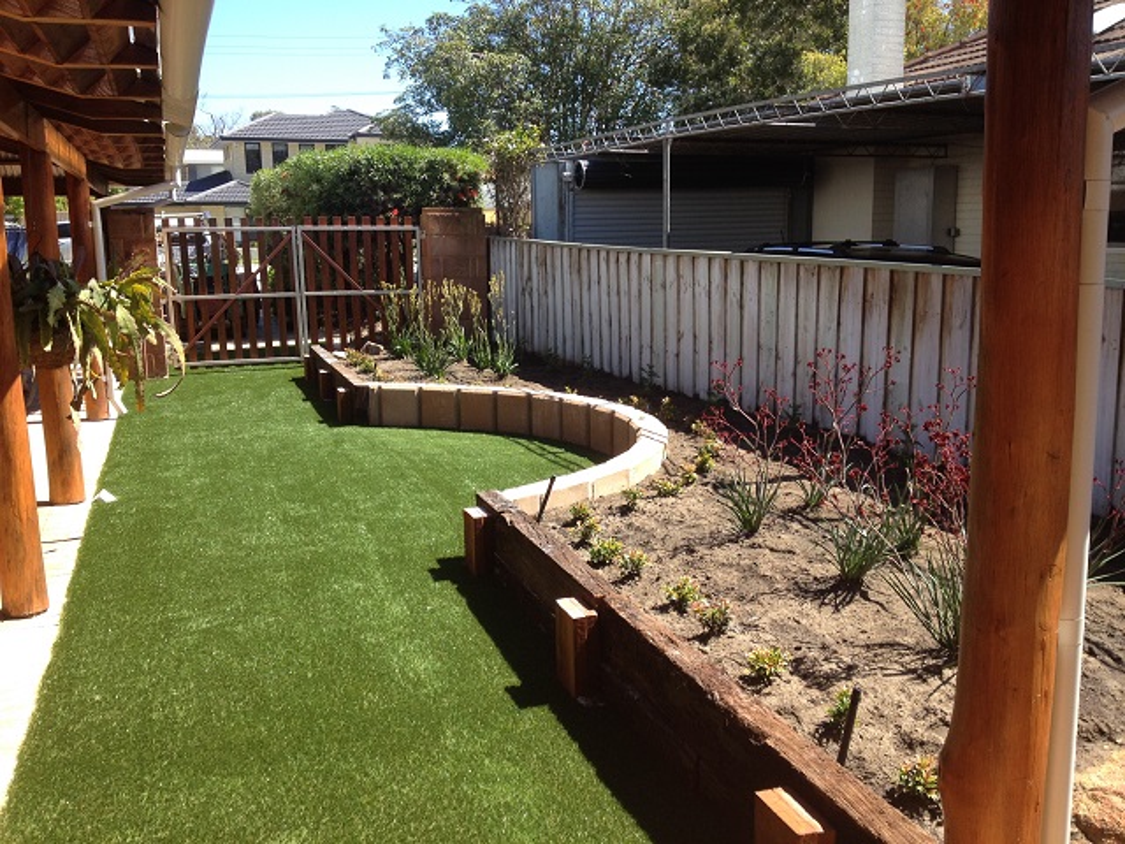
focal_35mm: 35
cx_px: 562
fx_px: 1137
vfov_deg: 40.7
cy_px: 422
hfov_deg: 52.6
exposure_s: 1/552
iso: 50
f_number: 2.4
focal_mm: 4.28
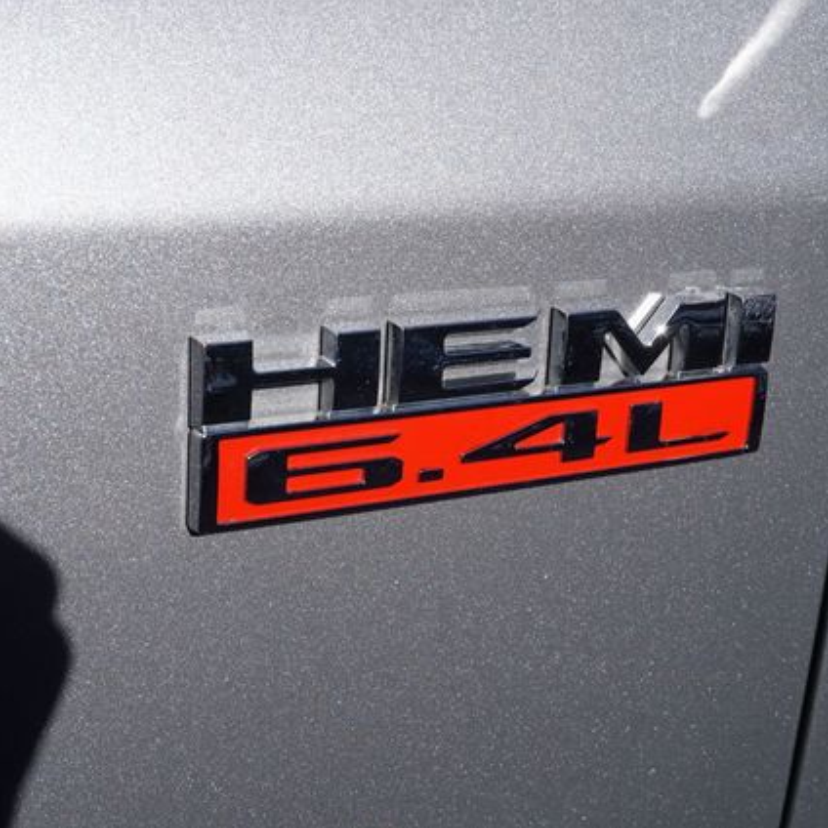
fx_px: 1614
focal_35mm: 60
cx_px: 435
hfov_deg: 28.8
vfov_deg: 28.8
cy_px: 414
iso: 100
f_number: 13
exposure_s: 1/125
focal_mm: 31
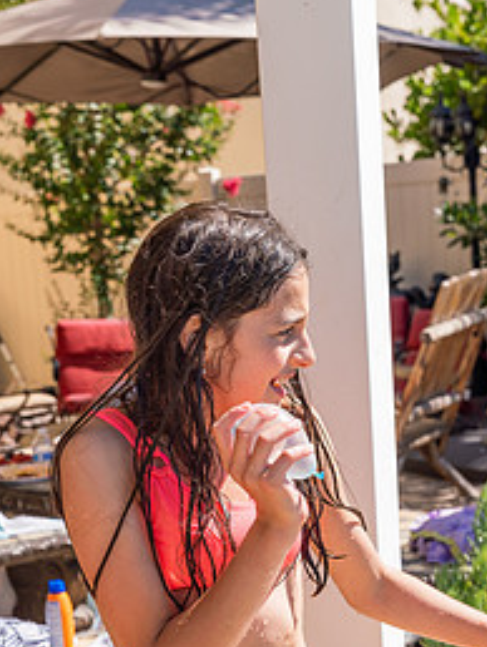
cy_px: 484
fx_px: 1442
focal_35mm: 77
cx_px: 233
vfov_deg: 25.0
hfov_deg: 19.2
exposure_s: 1/800
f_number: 6.3
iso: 250
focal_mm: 46
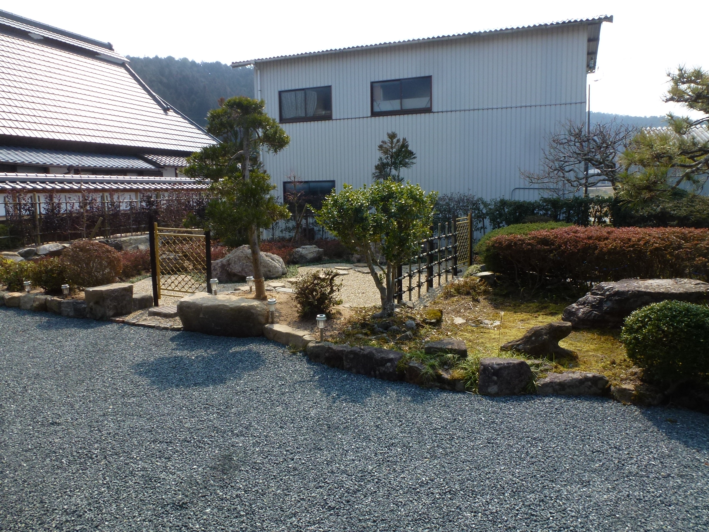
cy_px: 266
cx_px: 354
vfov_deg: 56.8
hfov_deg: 71.6
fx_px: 492
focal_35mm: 24
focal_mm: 4.3
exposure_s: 1/500
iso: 100
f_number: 4
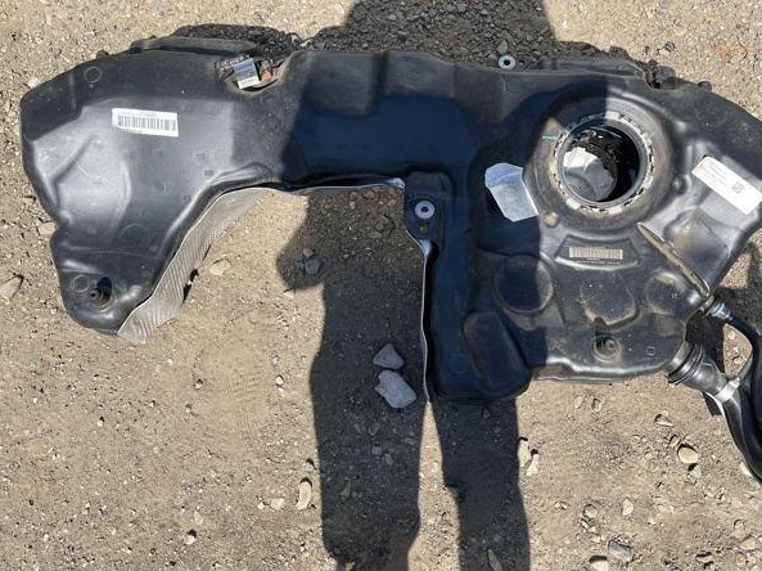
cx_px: 377
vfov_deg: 51.3
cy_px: 267
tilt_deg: -71.6
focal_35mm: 27
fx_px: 594
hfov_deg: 65.4
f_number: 1.6
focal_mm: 5.1
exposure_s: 1/1946
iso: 32
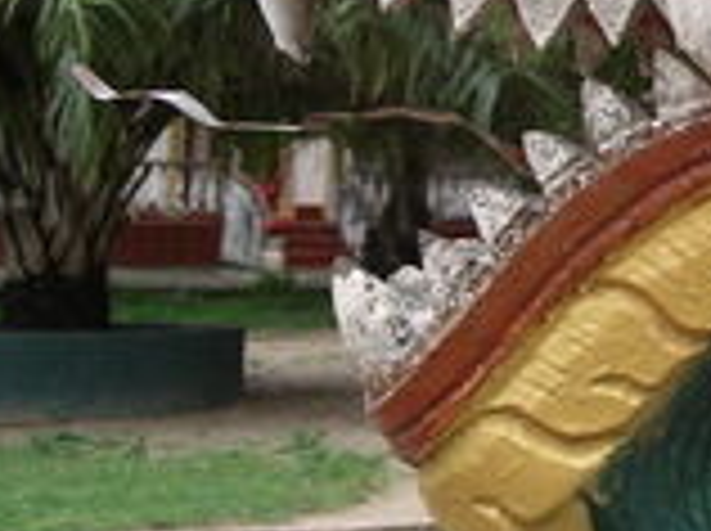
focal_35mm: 153
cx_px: 826
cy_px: -22
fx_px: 3138
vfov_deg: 9.6
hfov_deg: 12.6
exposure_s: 1/206
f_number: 3.5
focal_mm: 12.8
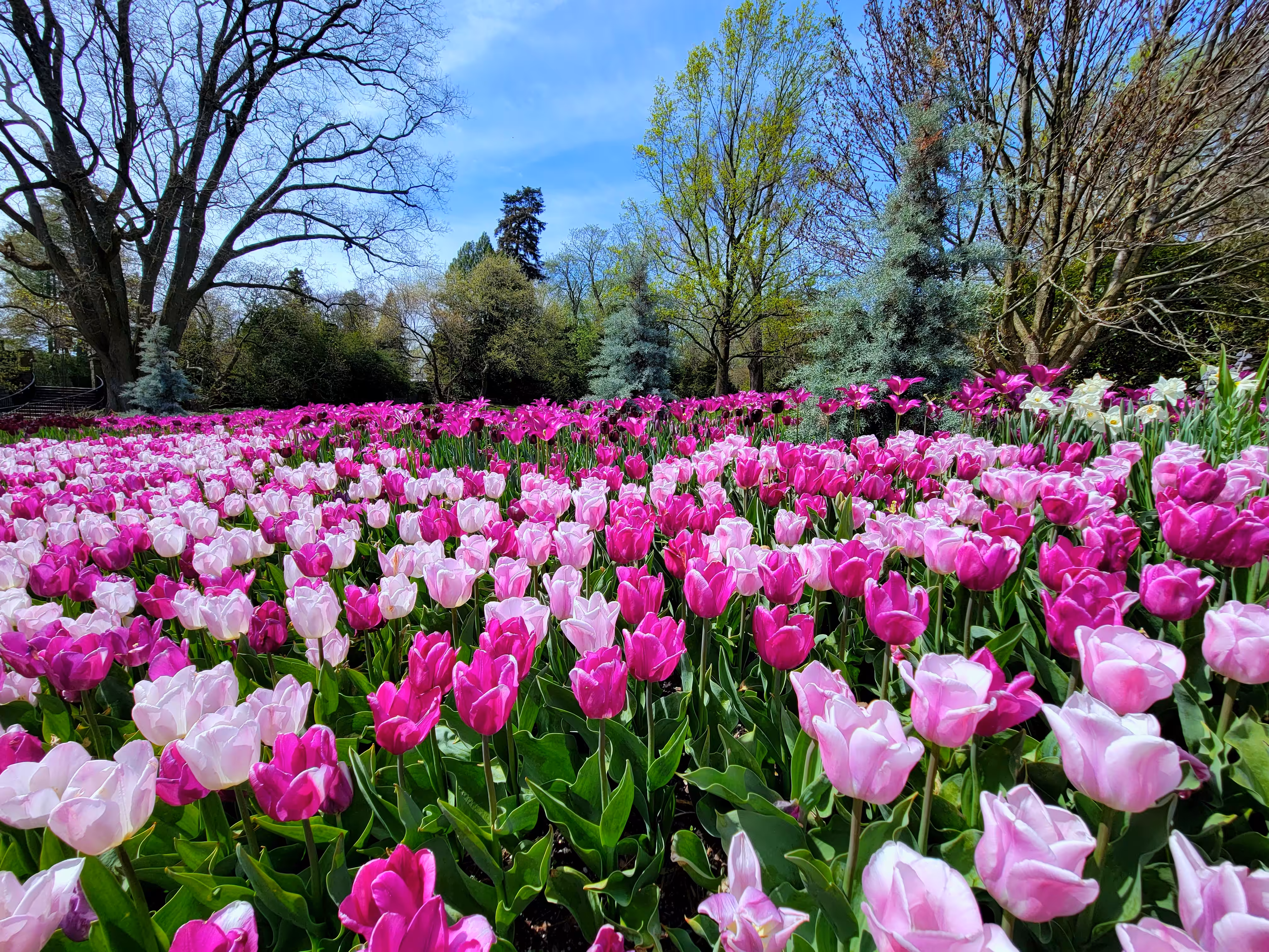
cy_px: 476
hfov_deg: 106.2
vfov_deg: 89.9
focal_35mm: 13
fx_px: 477
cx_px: 634
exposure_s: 1/1429
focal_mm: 2.2
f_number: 2.2
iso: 50
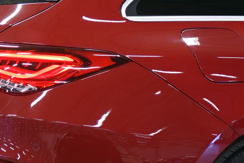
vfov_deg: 5.4
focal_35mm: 254
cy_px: 44
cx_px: 237
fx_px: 1722
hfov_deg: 8.1
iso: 400
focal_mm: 50
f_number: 4.5
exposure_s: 1/8
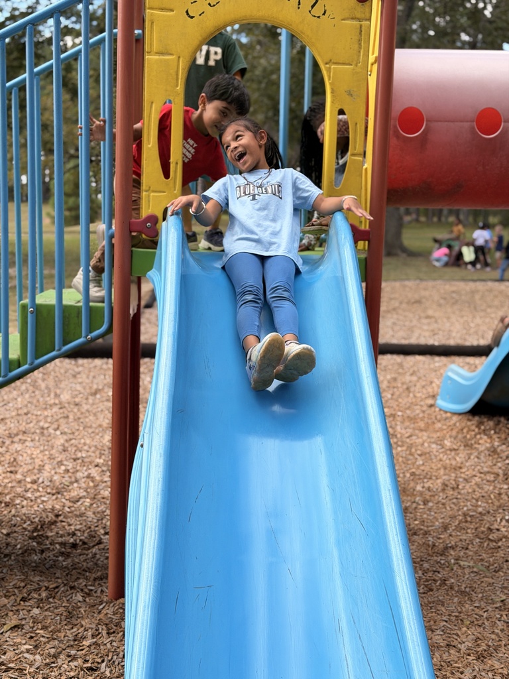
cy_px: 340
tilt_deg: -6.9
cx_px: 254
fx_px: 941
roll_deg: -1.3
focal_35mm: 48
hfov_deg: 30.3
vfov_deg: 39.7
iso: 80
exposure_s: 1/1456
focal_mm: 6.76
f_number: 1.78
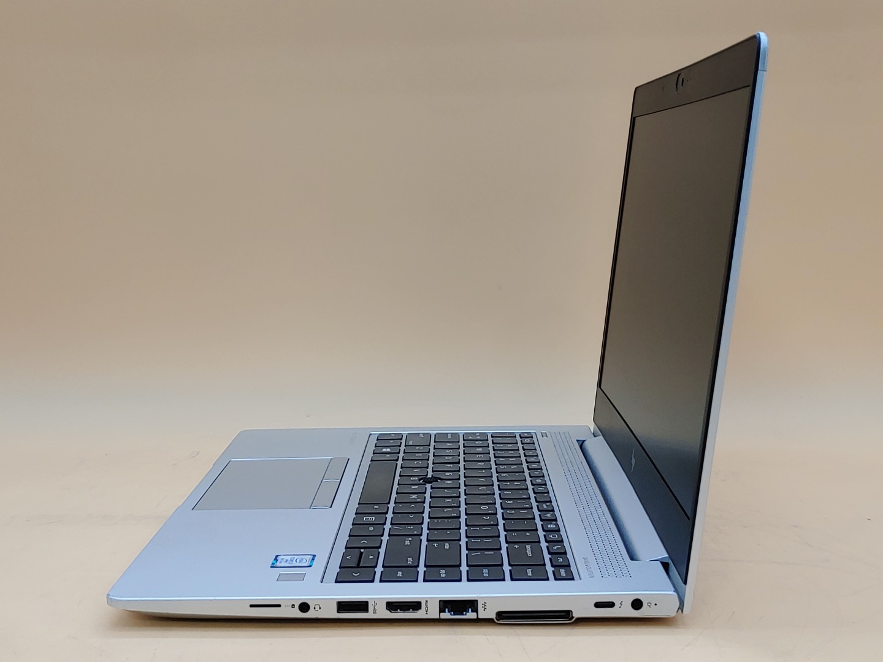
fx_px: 1173
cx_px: 442
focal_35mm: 46
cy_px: 331
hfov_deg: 41.2
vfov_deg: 31.5
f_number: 1.8
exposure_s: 1/113
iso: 50
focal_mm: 4.36
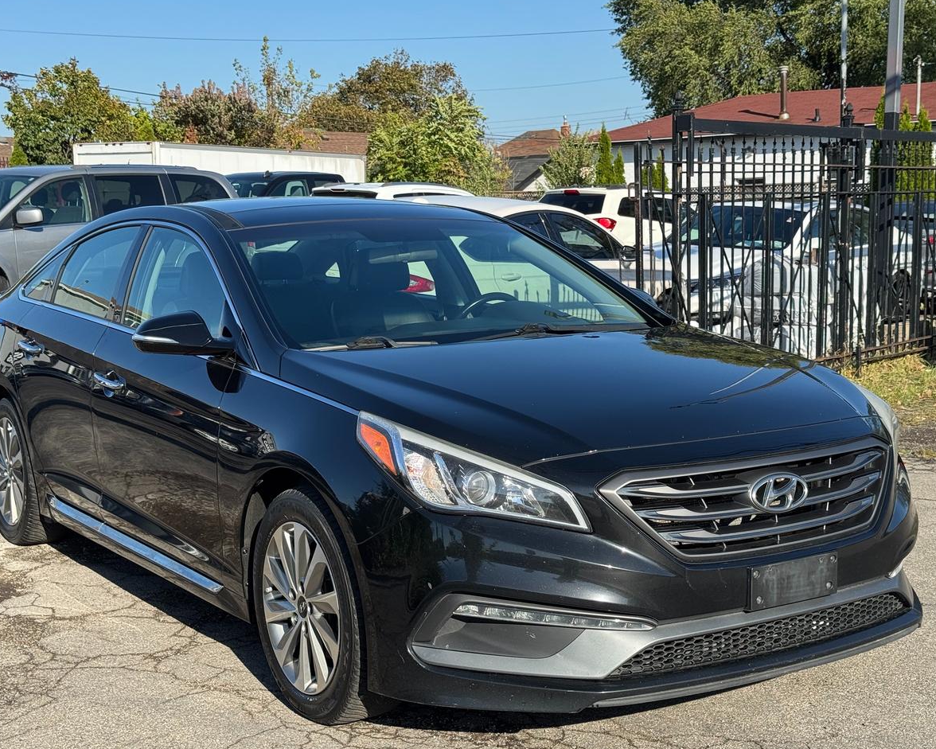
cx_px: 461
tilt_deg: -7.1
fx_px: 1413
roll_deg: +1.7
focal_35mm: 51
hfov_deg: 36.7
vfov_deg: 29.7
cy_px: 373
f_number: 1.78
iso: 64
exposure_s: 1/1923
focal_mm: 6.76
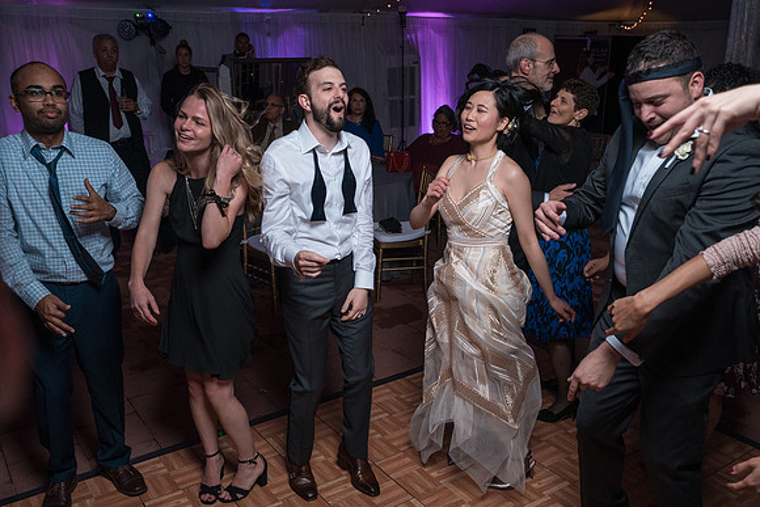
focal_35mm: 33
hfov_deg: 57.0
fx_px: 700
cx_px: 405
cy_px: 274
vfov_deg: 39.8
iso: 2000
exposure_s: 1/200
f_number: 5.6
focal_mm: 30
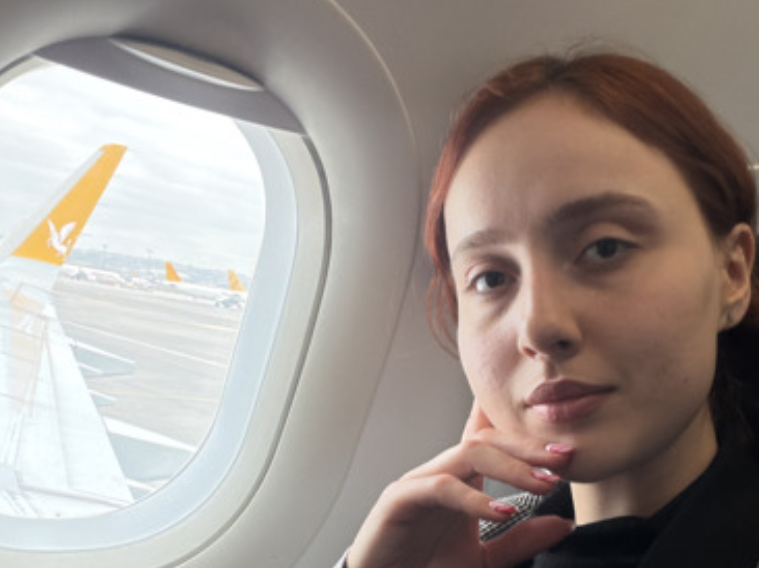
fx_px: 964
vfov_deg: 32.0
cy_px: 451
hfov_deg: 42.8
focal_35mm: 44
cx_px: 456
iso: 100
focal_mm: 2.71
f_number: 1.9
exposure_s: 1/91
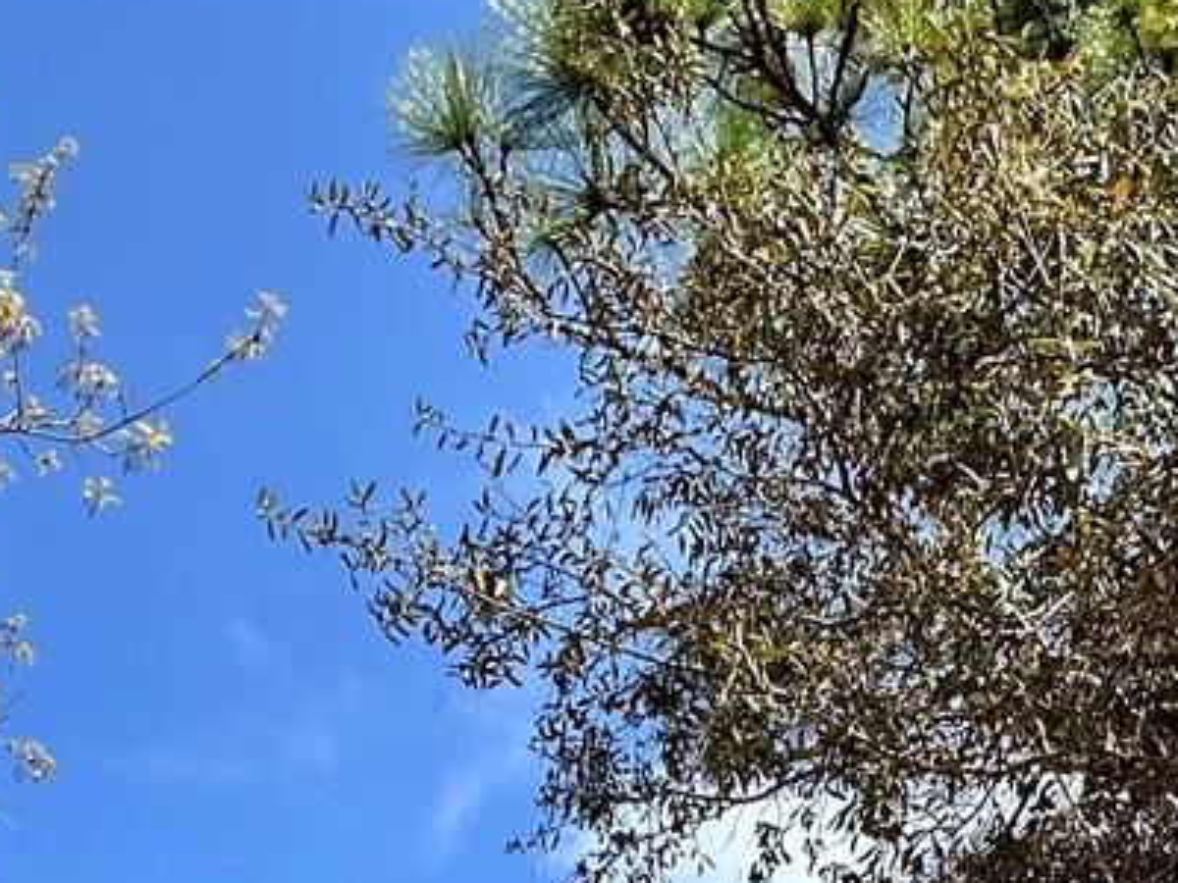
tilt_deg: +21.6
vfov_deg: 18.3
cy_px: 1725
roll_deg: +1.0
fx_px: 1906
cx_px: 857
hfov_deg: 33.8
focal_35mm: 56
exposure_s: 1/824
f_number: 2.2
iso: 40
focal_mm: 2.22
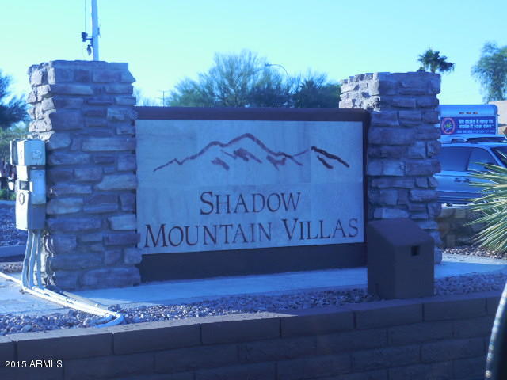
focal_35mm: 71
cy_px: 190
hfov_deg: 27.4
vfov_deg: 20.7
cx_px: 254
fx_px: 1040
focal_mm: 12.6
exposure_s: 1/320
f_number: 4.4
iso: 125
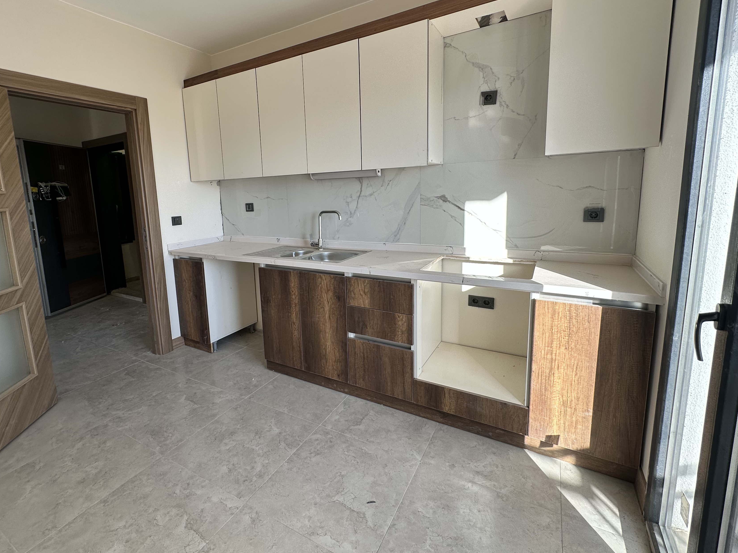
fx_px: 362
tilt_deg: -8.1
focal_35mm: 17
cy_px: 247
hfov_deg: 90.8
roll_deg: +1.6
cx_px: 335
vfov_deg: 74.5
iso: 40
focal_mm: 2.22
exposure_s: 1/180
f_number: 2.2
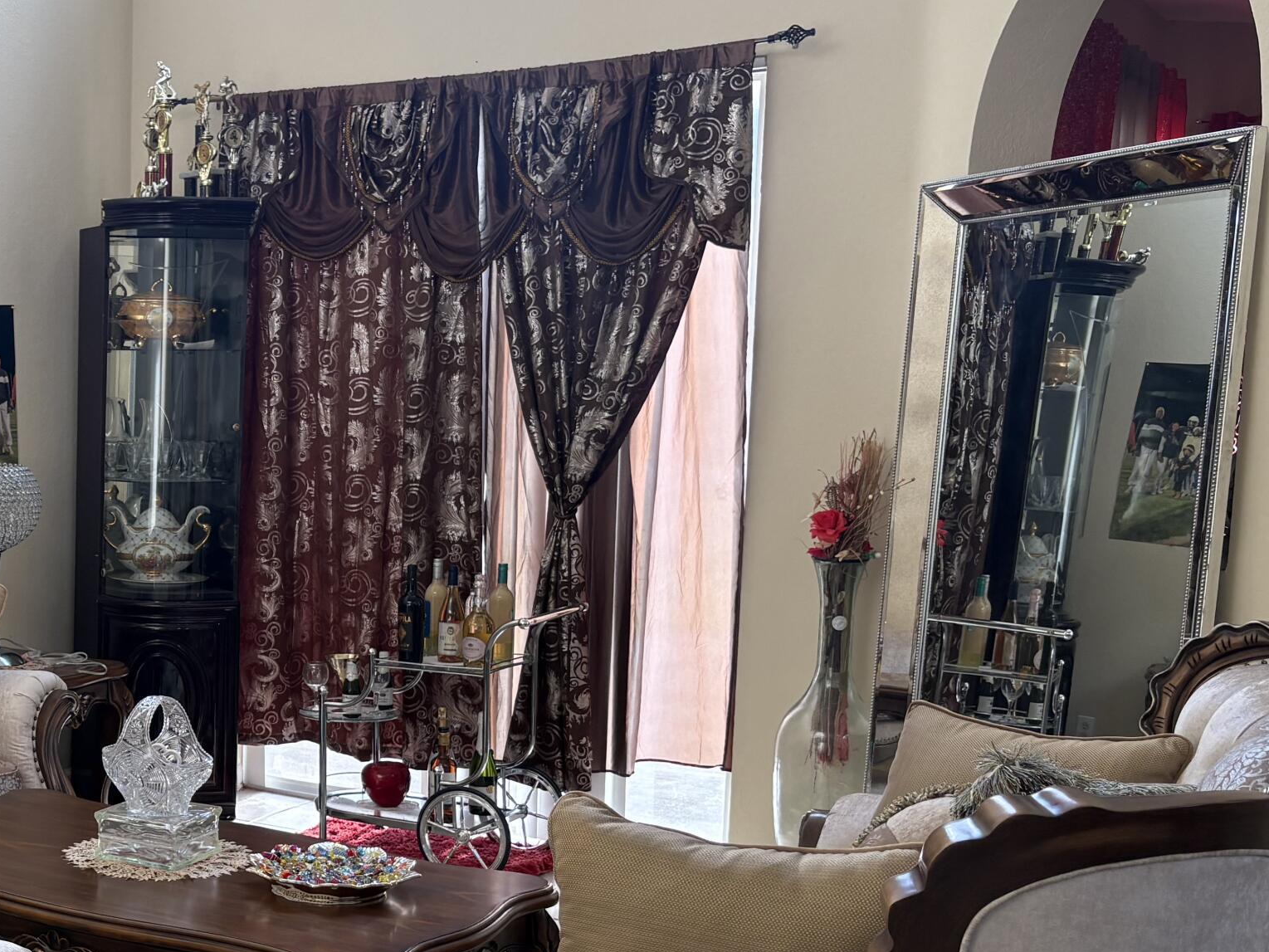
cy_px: 614
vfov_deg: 28.4
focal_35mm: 51
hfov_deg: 34.7
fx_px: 1870
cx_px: 57
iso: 50
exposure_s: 1/122
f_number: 1.6
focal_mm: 5.96
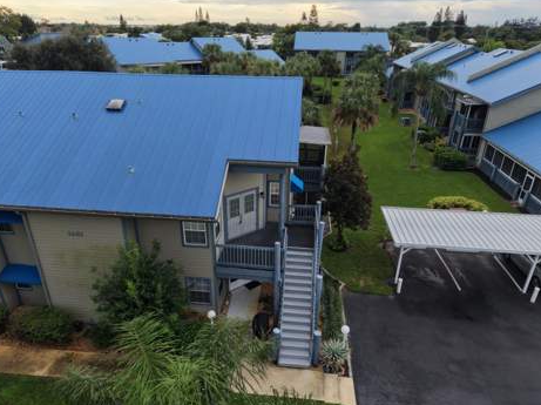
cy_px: 206
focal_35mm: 25
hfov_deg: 69.4
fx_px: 390
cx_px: 266
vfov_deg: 54.8
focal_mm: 8.67
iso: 100
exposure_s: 1/40
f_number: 1.8
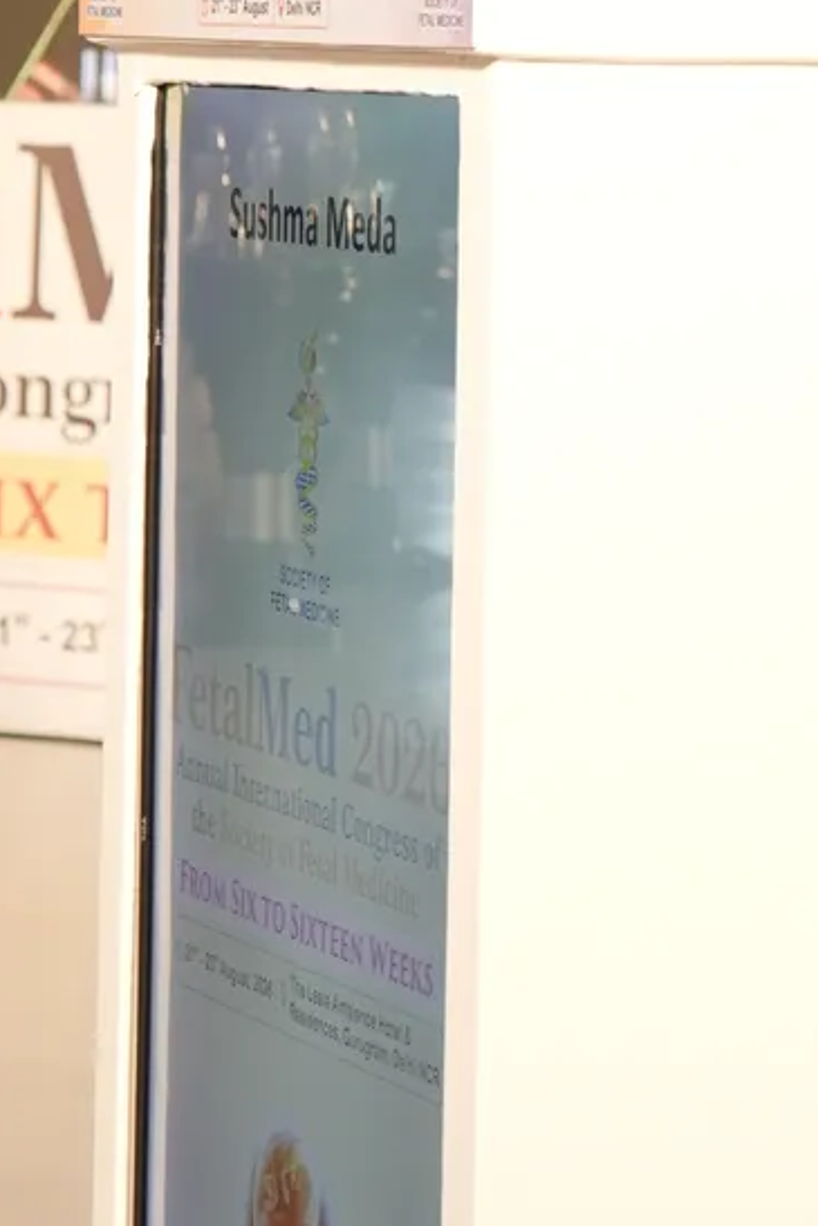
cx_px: 1208
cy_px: 168
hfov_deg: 8.9
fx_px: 5143
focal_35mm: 151
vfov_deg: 13.5
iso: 1250
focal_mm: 43
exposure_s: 1/160
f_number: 4
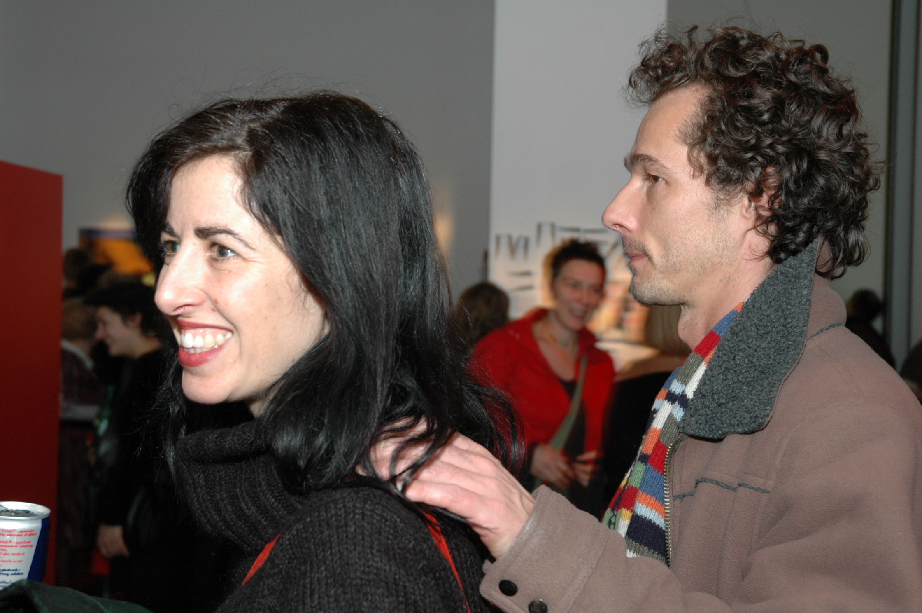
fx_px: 1535
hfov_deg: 33.4
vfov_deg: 22.6
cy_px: 306
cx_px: 461
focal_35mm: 60
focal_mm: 40
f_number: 5
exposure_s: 1/60
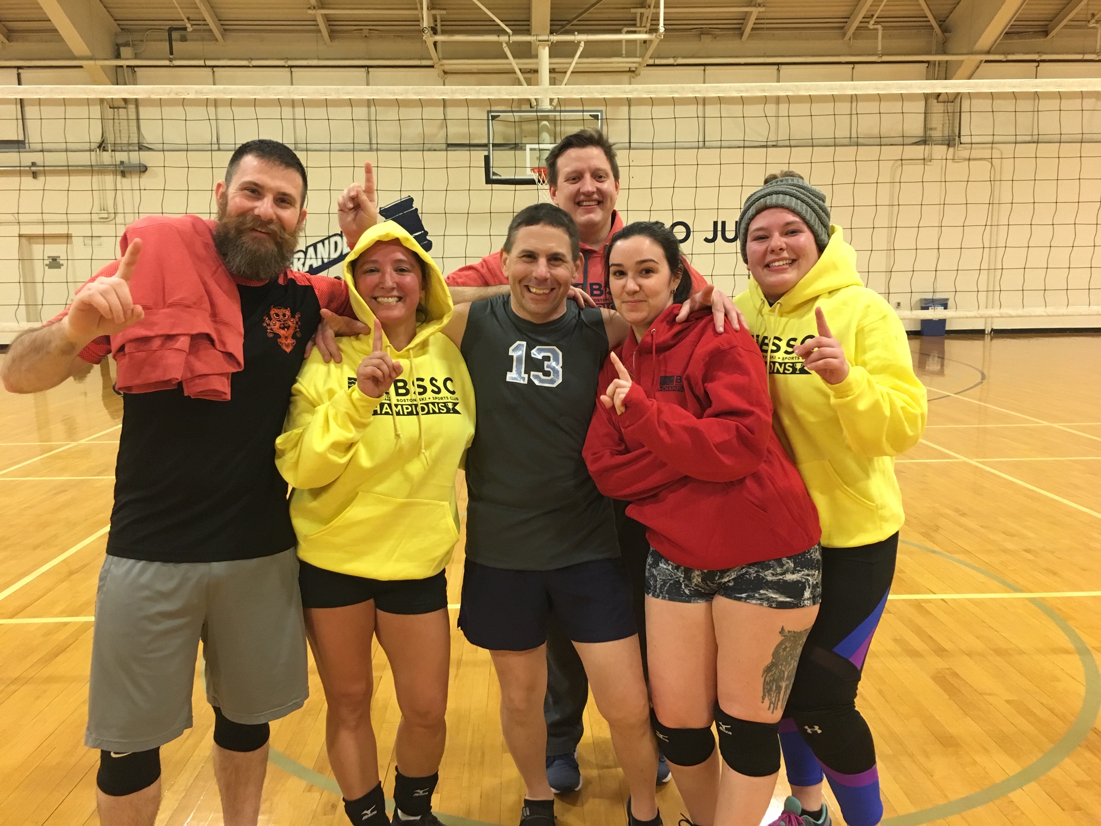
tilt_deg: -9.1
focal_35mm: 29
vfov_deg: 48.2
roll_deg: +0.4
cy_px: 413
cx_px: 550
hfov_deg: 61.7
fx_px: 922
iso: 200
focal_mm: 4.15
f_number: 2.2
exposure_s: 1/24
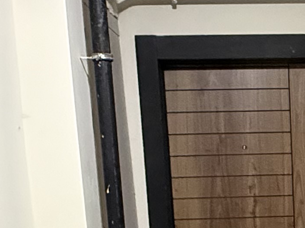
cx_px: 336
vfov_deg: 17.1
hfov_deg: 23.0
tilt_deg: -10.9
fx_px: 705
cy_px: 315
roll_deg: +1.3
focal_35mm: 80
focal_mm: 2.22
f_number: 2.2
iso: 640
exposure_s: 1/50
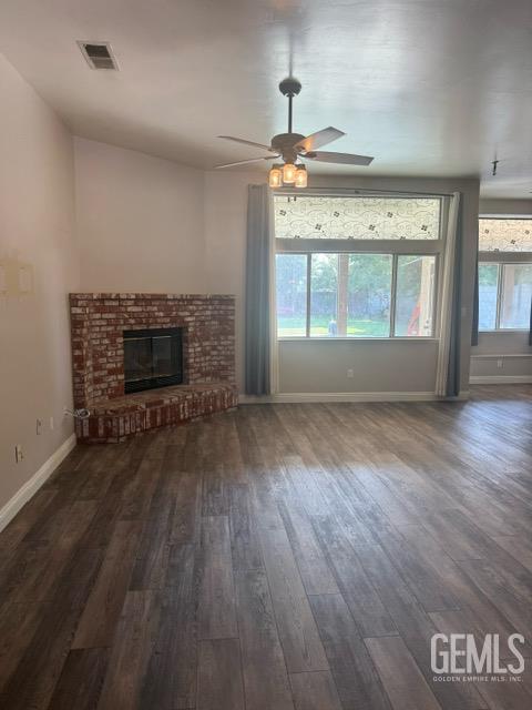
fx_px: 492
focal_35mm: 24
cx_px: 266
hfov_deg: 56.8
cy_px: 355
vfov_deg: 71.6
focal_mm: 6.76
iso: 80
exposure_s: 1/120
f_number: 1.78
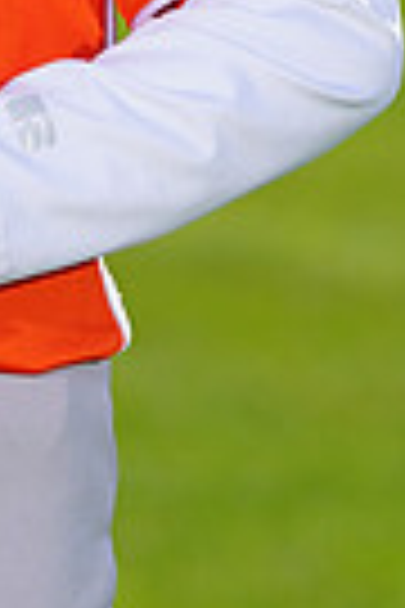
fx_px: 16789
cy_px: -482
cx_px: -142
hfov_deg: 1.4
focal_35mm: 995
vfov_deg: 2.1
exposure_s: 1/250
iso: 100
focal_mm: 232
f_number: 8
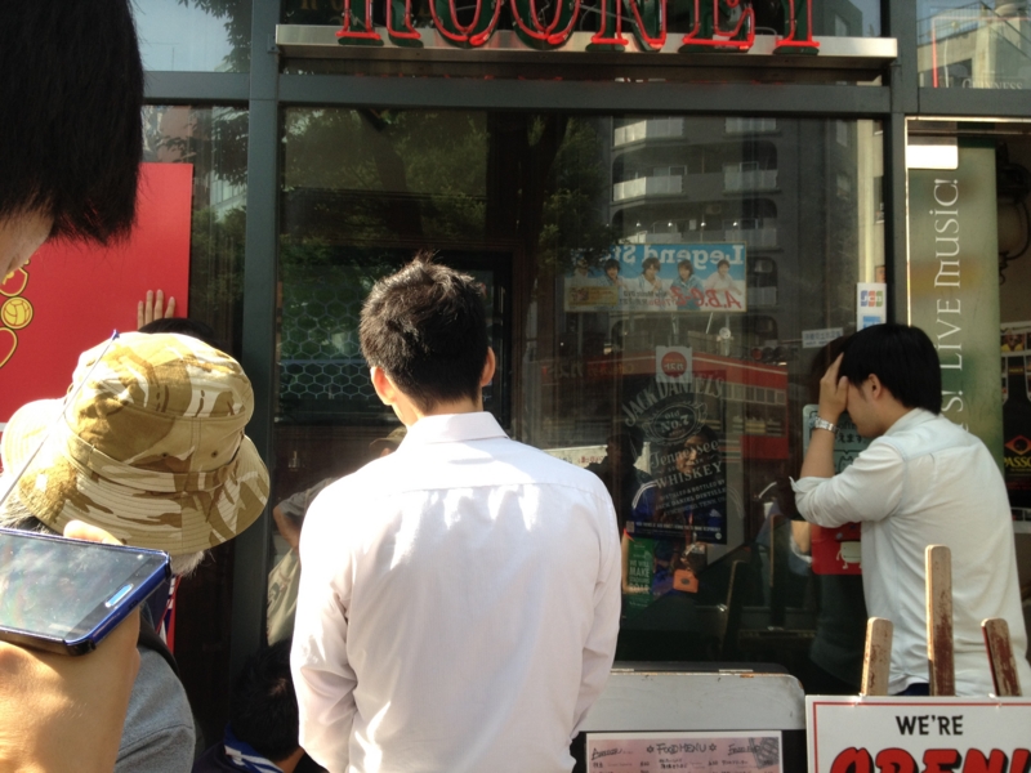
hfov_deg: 52.6
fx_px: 1042
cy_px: 386
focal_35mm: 35
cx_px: 516
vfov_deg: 40.7
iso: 64
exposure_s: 1/180
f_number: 2.4
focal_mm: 4.28
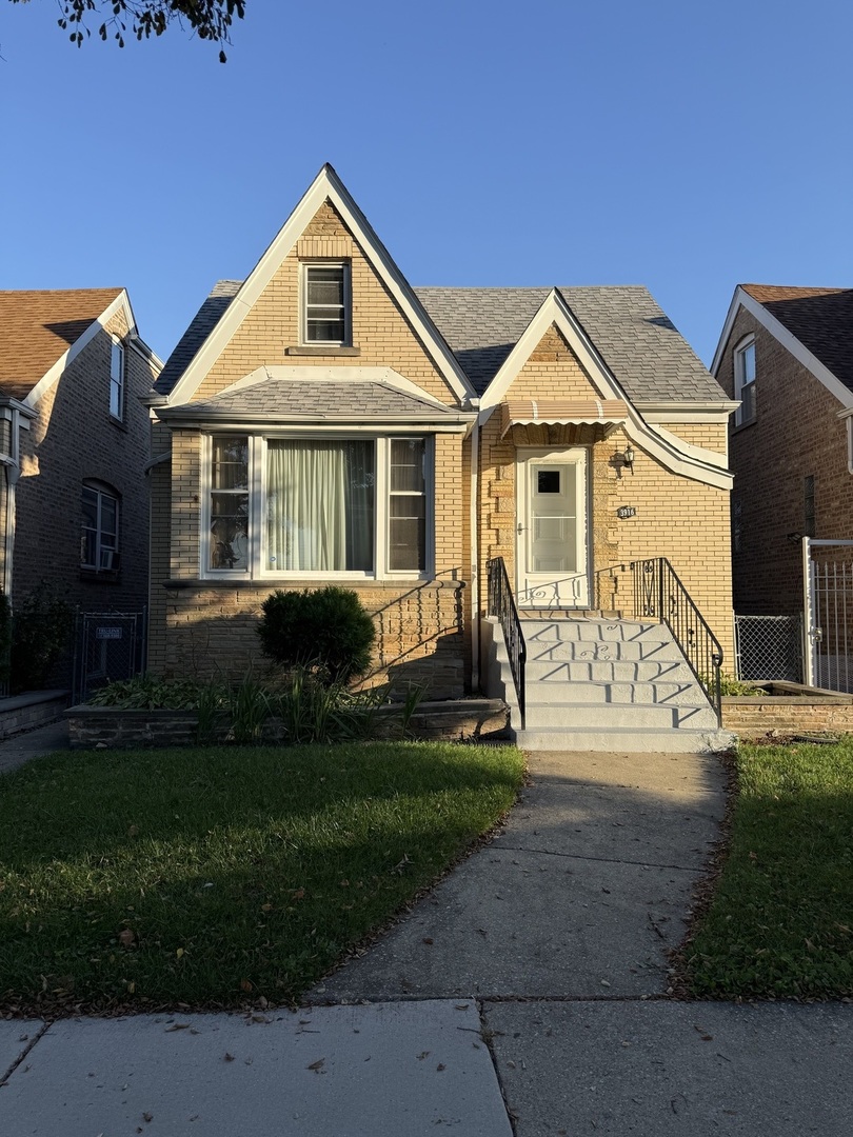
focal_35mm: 24
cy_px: 568
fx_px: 789
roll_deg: -1.2
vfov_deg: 71.6
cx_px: 426
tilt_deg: +2.6
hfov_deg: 56.8
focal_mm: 6.76
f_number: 1.78
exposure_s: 1/2445
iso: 80
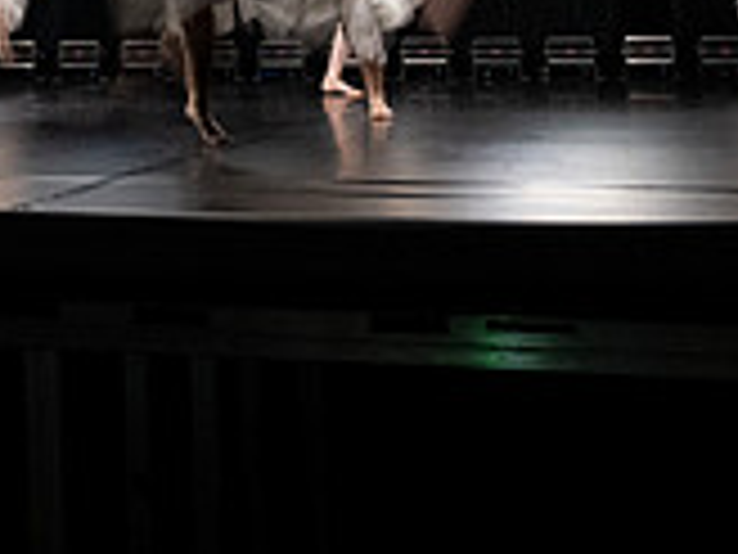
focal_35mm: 100
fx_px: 2132
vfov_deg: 13.7
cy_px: -335
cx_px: -112
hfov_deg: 18.7
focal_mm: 24
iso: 800
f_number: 4
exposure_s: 1/5
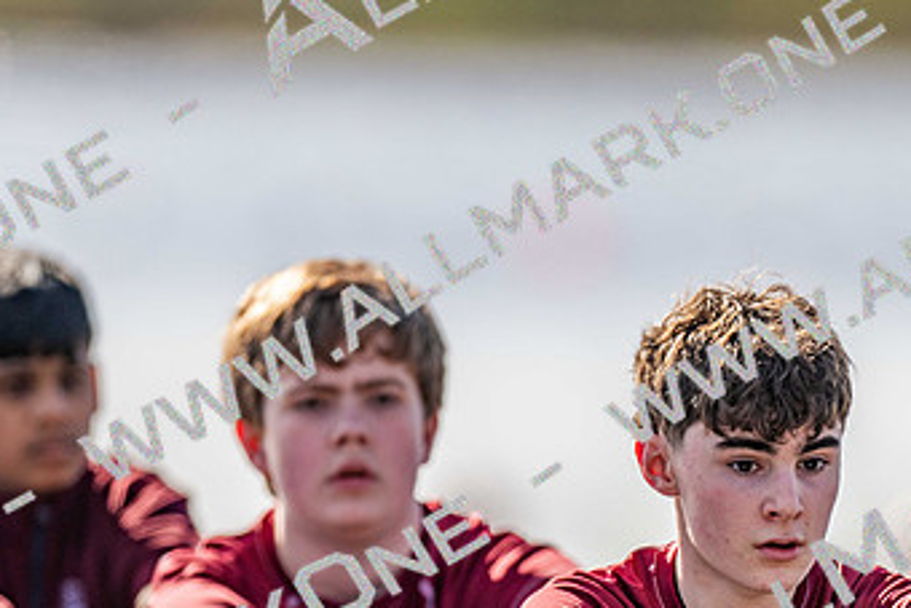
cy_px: 489
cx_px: 410
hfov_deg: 2.0
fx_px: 25948
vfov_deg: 1.3
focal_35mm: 1025
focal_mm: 600
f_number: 4
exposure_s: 1/5000
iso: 500
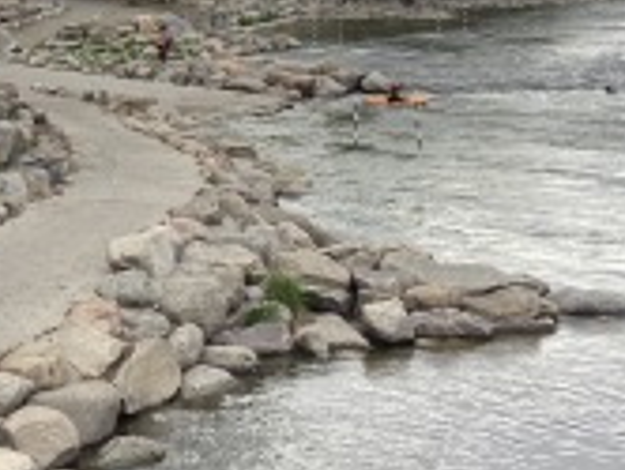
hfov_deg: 18.9
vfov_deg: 14.6
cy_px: 15
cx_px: -56
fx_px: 1808
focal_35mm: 100
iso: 32
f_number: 1.8
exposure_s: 1/733
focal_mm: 4.25
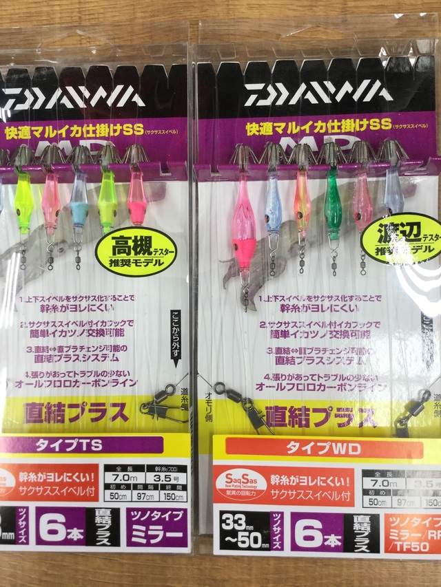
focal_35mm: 31
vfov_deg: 58.3
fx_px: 526
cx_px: 220
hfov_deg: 45.5
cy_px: 294
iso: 25
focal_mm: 3.3
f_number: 2.4
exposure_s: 1/40
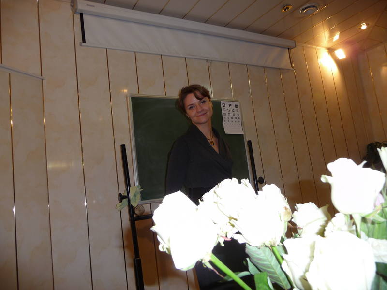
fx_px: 313
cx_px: 194
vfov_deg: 49.7
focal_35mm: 28
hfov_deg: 63.4
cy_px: 145
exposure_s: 1/30
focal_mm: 4.7
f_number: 3.3
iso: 100
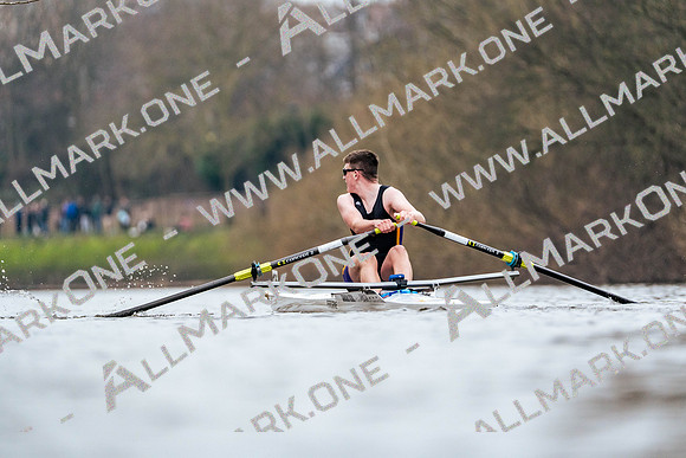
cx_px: 343
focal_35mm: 478
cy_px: 229
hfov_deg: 4.3
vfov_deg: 2.9
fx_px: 9110
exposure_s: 1/1600
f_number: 6.3
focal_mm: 478
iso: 3200
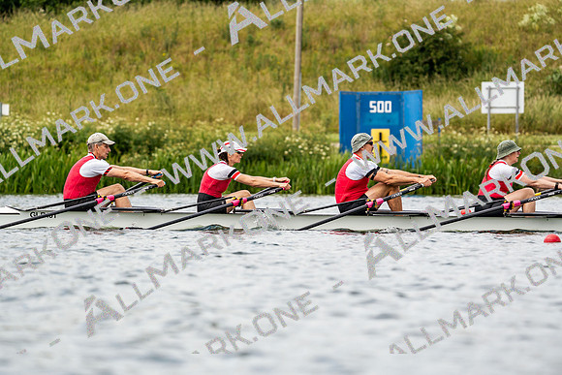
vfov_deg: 4.6
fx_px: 4684
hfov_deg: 6.9
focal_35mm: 300
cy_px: 188
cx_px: 281
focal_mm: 300
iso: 320
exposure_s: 1/2000
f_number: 6.3
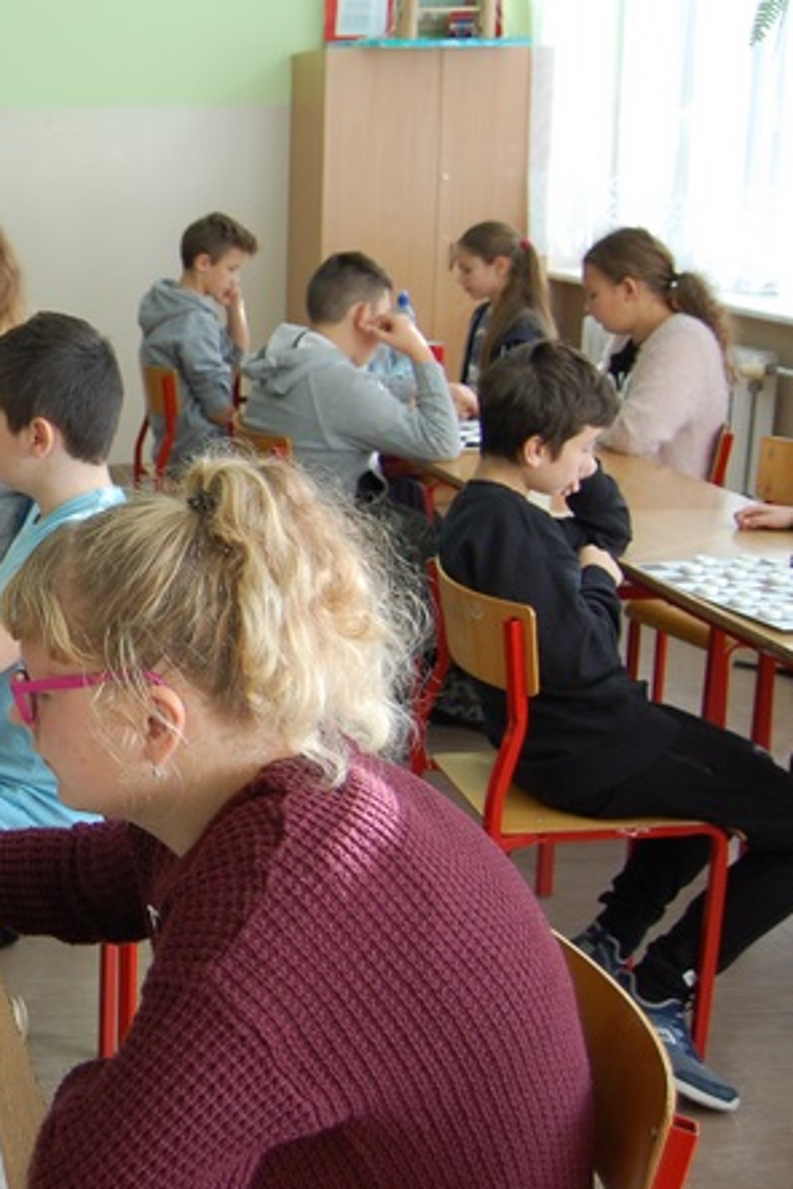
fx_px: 1784
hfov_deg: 22.4
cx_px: -238
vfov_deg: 36.8
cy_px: 485
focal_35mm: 54
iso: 400
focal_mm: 20
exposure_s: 1/50
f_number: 3.8
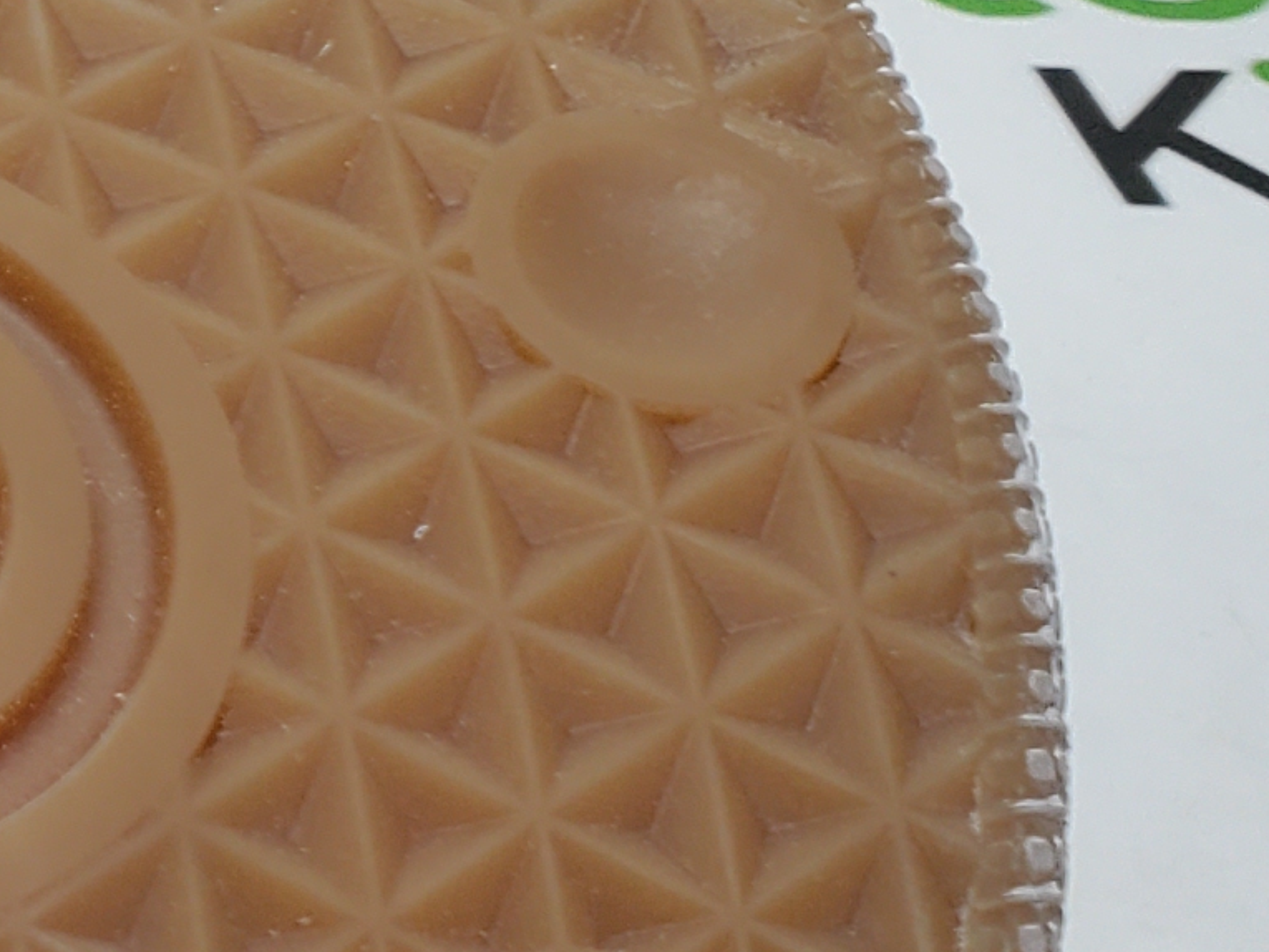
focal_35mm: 137
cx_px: -659
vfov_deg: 10.8
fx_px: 5023
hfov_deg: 13.5
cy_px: 259
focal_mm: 4.3
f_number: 2.4
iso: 50
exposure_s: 1/214
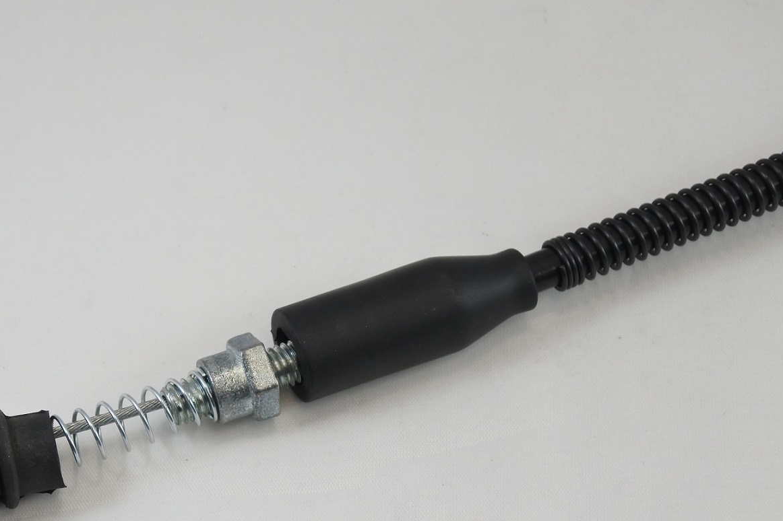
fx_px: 2218
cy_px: 338
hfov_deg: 20.0
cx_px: 257
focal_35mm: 102
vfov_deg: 13.4
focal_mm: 24.4
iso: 450
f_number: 5.3
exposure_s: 1/125
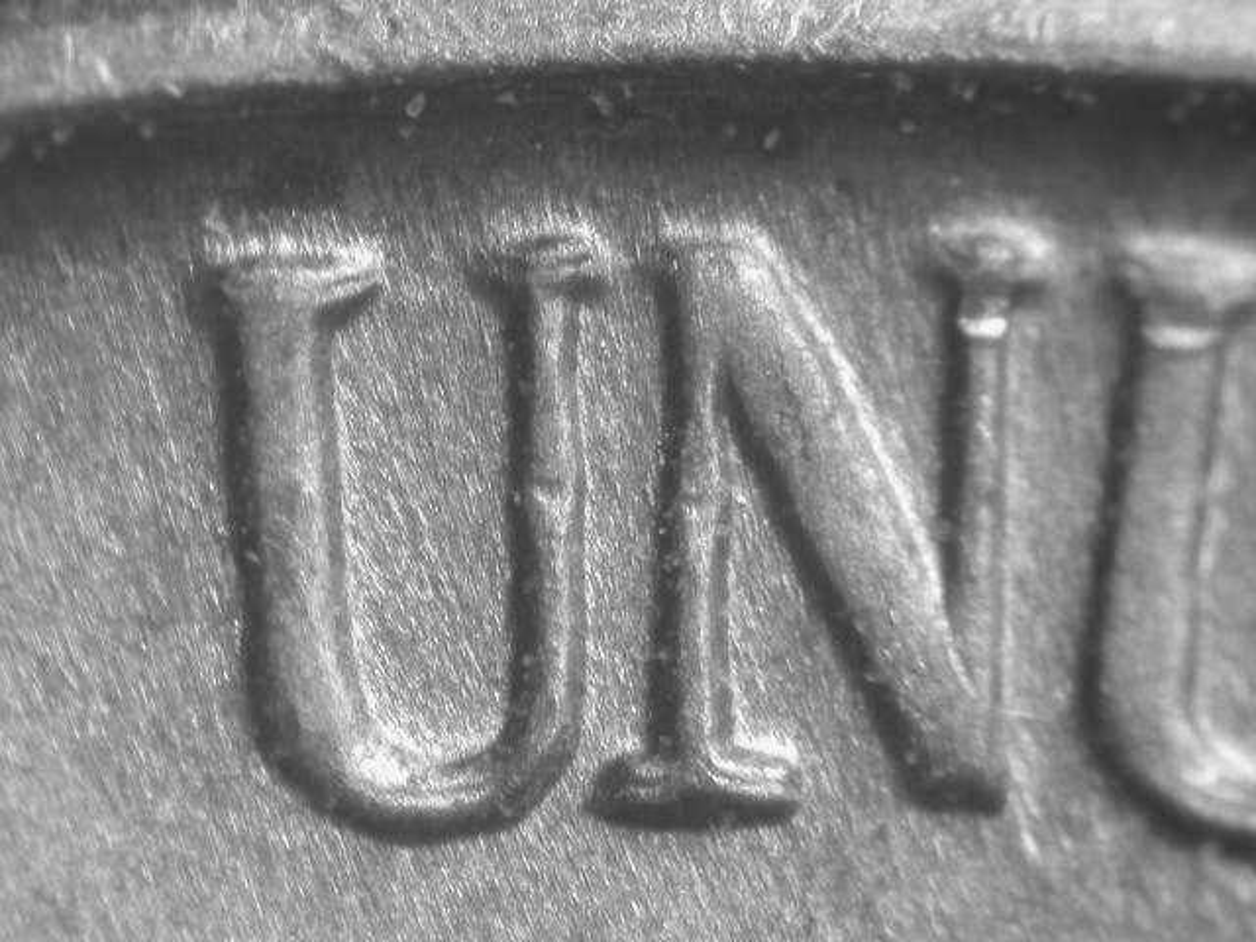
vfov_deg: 11.0
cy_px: 471
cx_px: 628
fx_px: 4898
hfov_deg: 14.6
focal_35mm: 135
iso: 100
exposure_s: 1/6.4
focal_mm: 28
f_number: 4.7
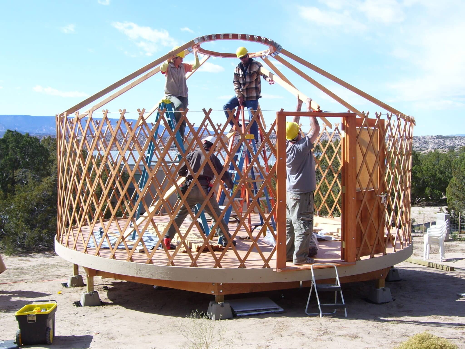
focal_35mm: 45
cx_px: 232
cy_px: 174
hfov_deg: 42.1
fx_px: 604
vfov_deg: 32.2
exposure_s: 1/350
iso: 80
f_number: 5.6
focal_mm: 7.6
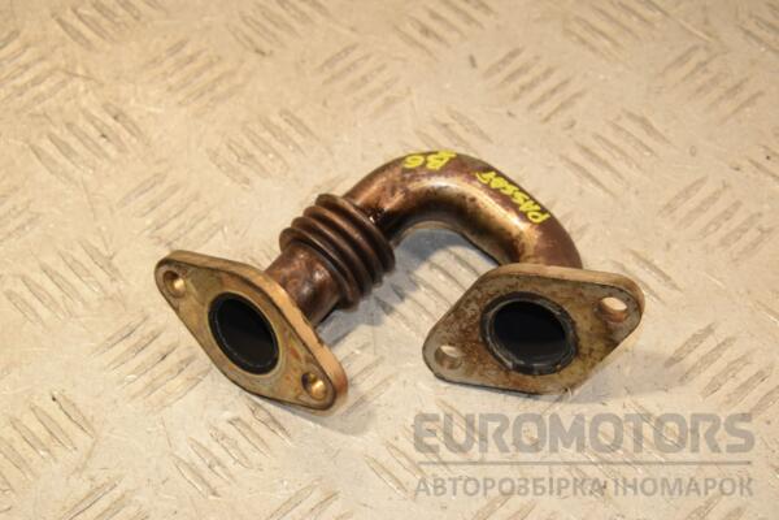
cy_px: 260
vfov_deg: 14.7
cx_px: 390
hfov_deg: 21.9
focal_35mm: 93
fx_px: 2012
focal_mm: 62
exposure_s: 1/200
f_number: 8
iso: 800
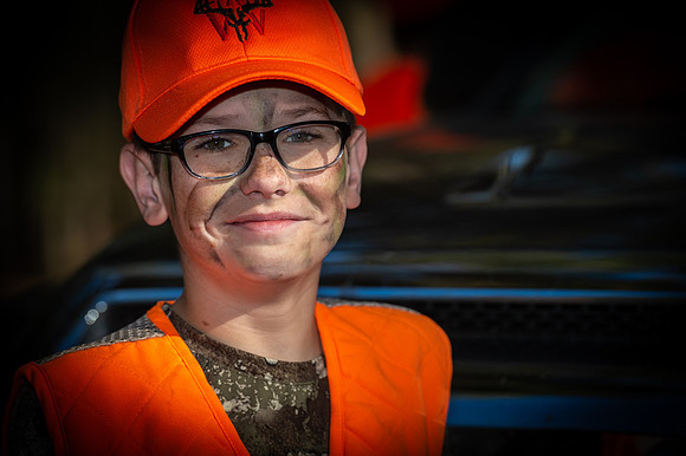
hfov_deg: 10.3
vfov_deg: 6.9
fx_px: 3809
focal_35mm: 200
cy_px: 228
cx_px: 343
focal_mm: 200
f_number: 5.6
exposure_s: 1/250
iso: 100
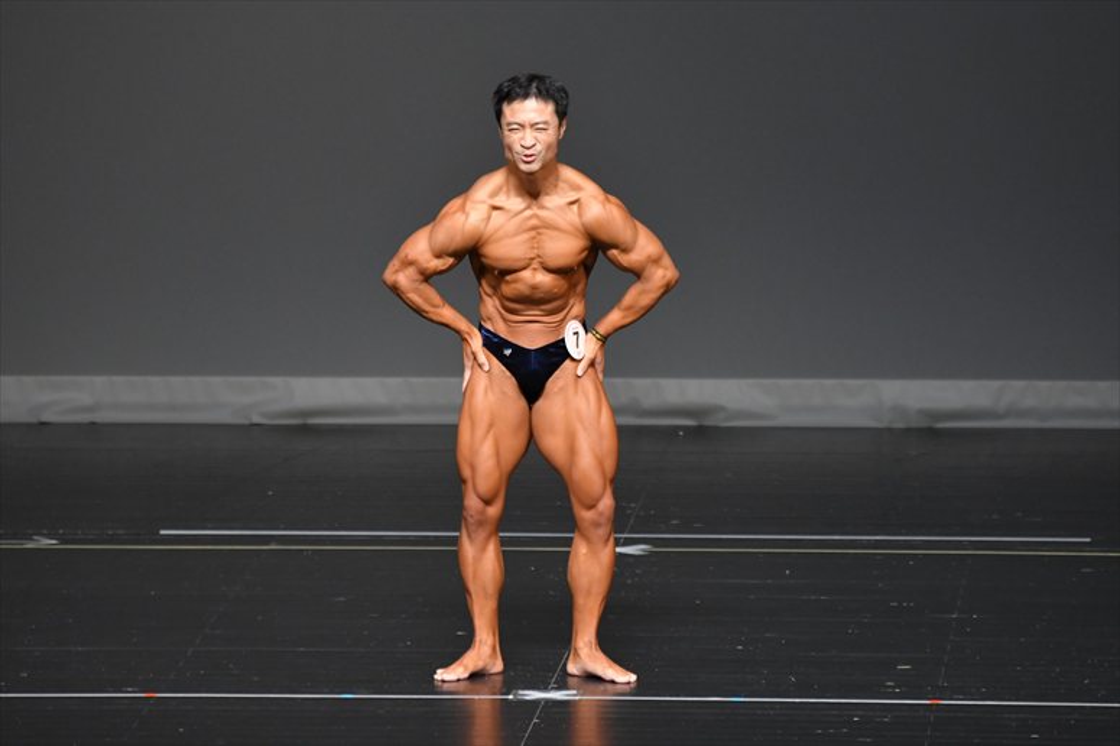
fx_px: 11661
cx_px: 560
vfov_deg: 3.7
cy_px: 373
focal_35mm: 375
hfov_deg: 5.5
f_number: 5.6
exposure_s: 1/400
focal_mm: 250
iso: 2500
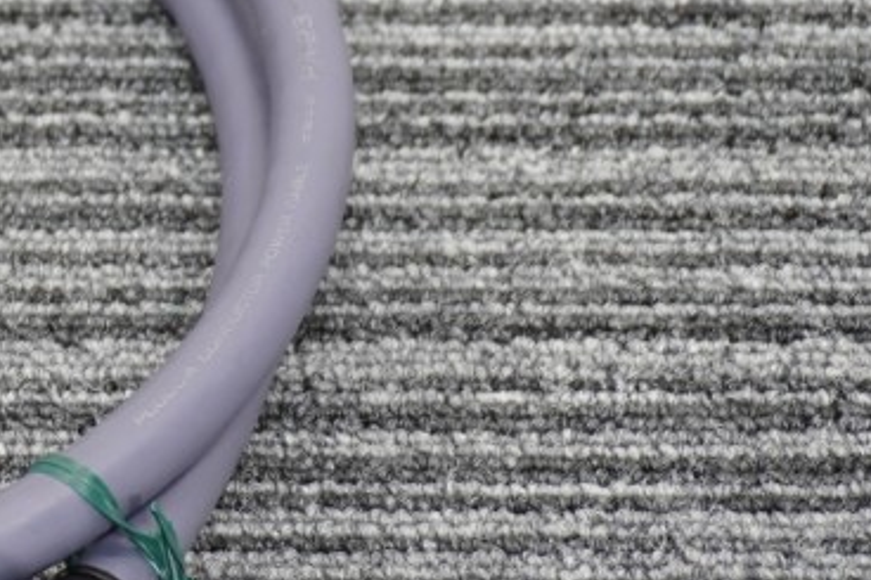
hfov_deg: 11.2
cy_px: 294
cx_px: -480
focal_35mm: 176
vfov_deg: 7.8
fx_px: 4256
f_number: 5.6
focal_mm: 36
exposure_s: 1/10
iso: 320
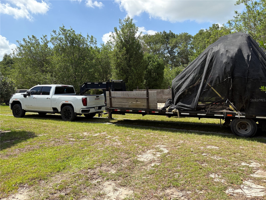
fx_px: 200
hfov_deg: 67.3
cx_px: 133
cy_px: 100
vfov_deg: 53.1
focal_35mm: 26
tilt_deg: -0.2
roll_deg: +2.7
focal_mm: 5.96
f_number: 1.6
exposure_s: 1/2075
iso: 50
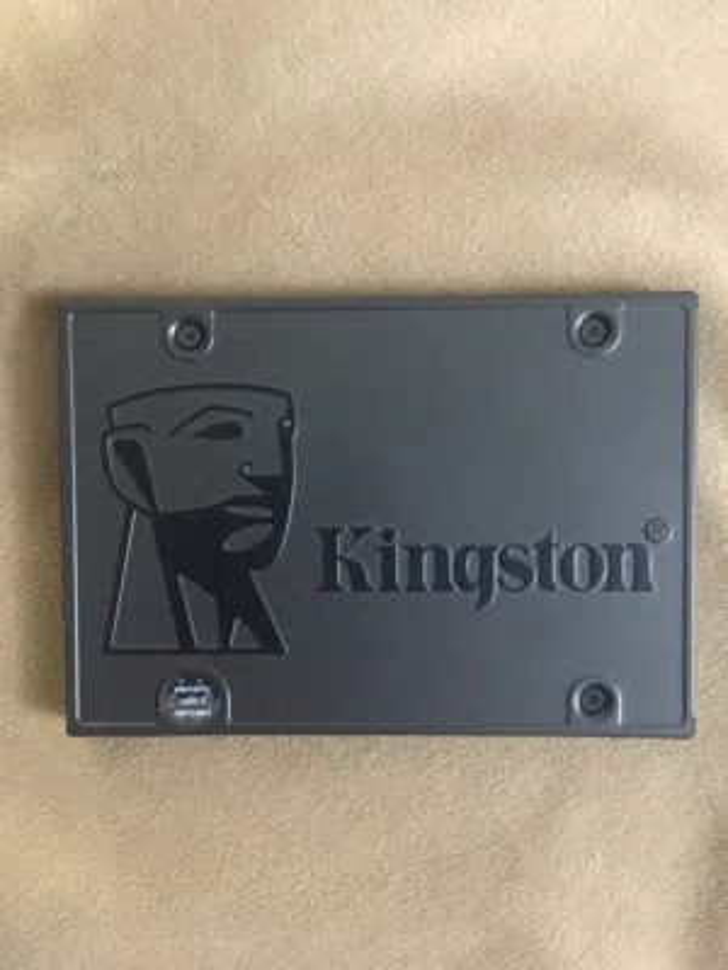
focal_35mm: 29
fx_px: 813
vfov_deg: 61.7
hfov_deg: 48.2
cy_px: 485
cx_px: 364
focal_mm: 4.15
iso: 640
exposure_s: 1/17
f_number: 2.2
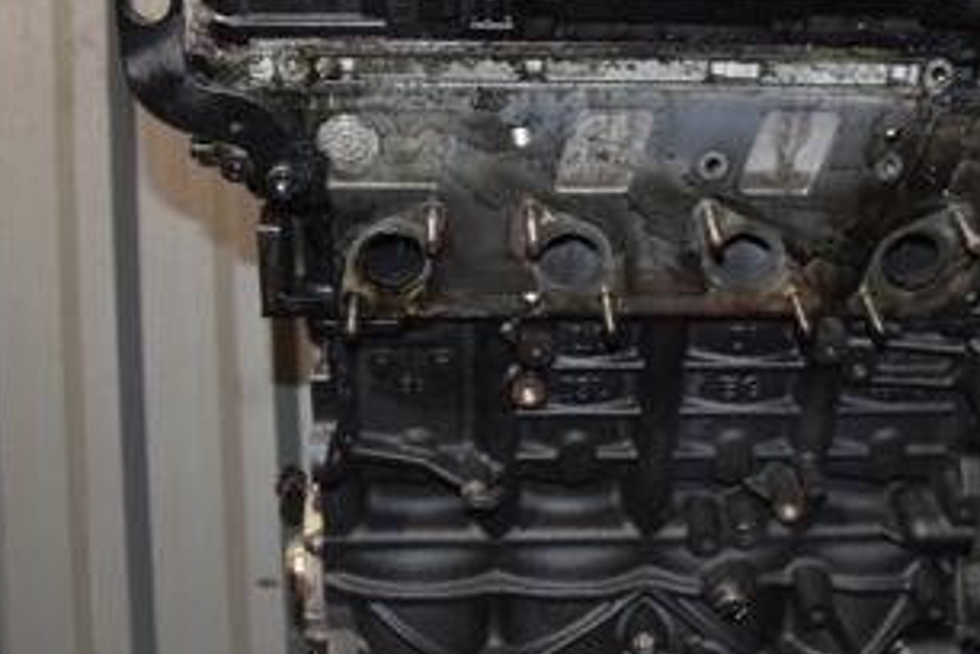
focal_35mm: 53
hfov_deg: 37.5
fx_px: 1443
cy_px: 369
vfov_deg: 25.5
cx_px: 538
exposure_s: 1/60
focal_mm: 18
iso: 800
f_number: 5
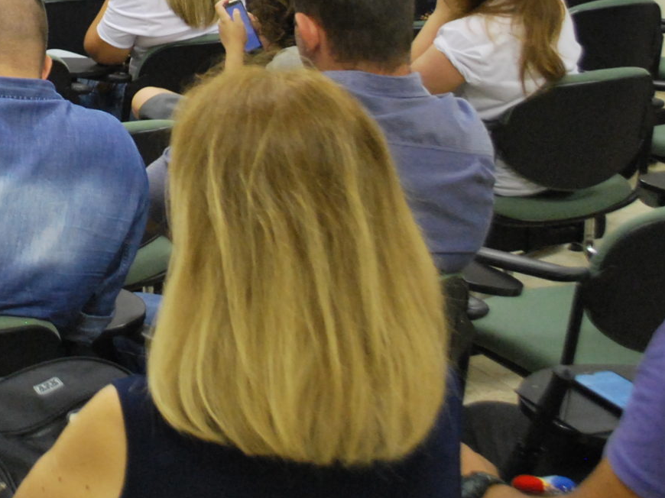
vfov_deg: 16.7
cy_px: -86
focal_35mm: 85
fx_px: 1632
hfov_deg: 21.7
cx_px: -77
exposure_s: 1/60
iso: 800
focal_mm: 20
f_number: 3.8
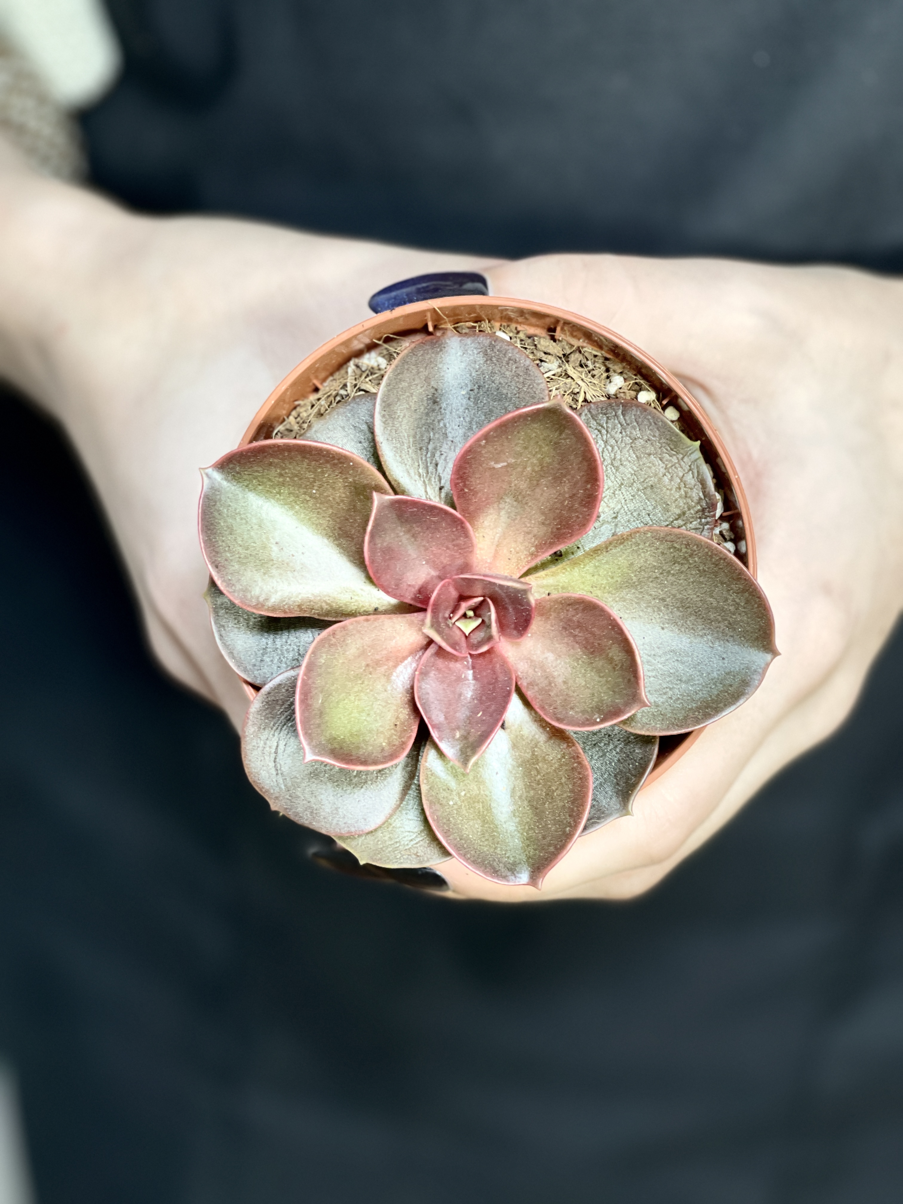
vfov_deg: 30.3
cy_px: 602
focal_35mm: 64
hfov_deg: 22.9
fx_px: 2226
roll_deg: +2.5
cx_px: 452
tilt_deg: -40.2
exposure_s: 1/33
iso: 125
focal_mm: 7.5
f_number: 2.2
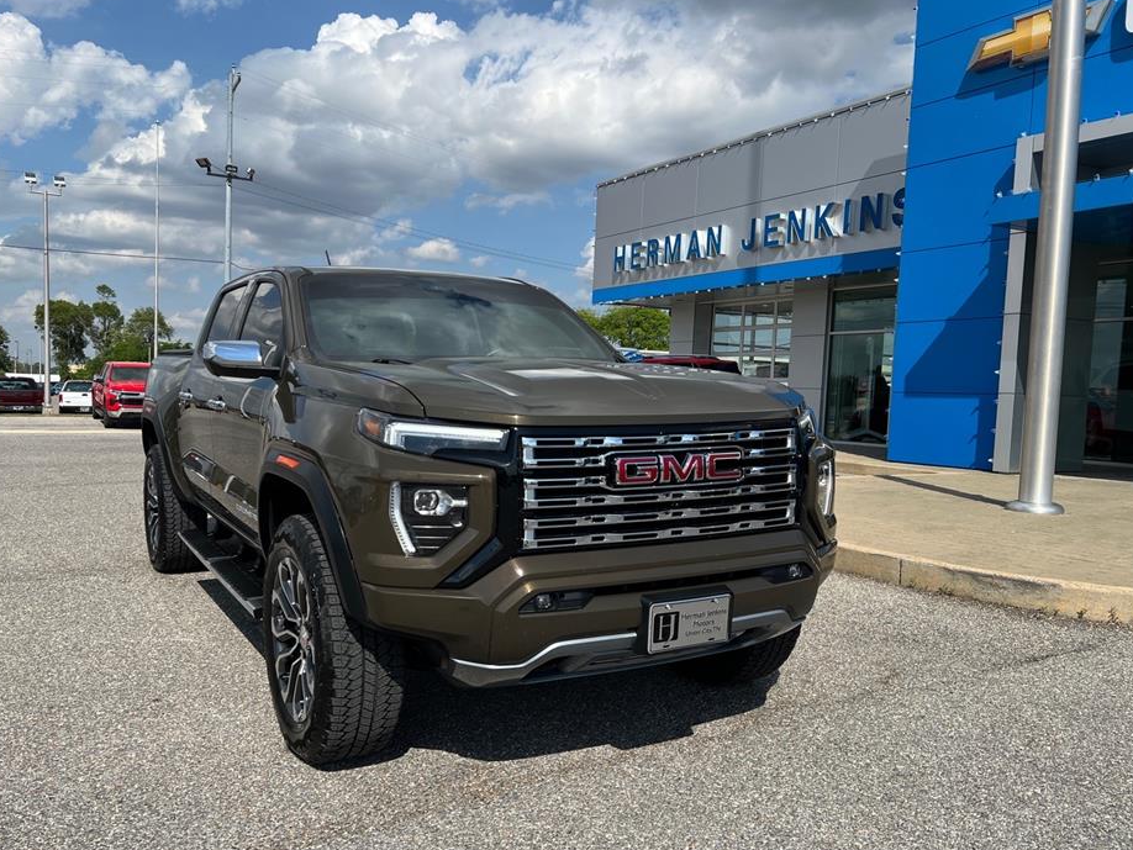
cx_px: 518
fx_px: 949
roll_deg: -2.3
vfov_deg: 48.2
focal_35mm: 29
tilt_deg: -4.3
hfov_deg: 61.6
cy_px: 454
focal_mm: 5.7
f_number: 1.5
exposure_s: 1/5587
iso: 50
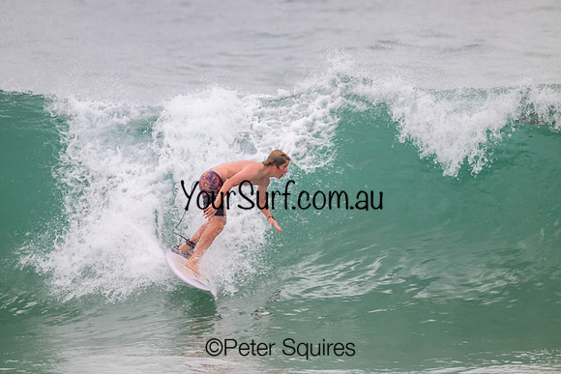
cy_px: 187
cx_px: 280
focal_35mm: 800
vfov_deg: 1.7
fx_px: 12469
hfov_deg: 2.6
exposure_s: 1/2000
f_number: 11
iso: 1100
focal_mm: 800
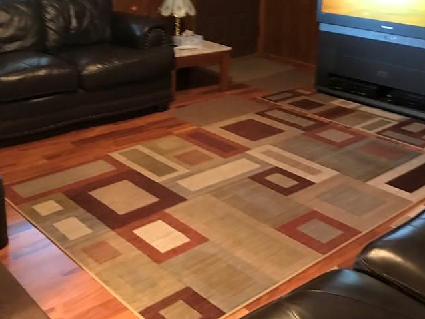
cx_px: 189
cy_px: 74
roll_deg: +0.7
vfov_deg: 31.5
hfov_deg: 42.0
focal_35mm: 45
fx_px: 553
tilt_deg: -13.0
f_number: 1.8
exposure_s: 1/7
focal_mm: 3.99
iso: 100
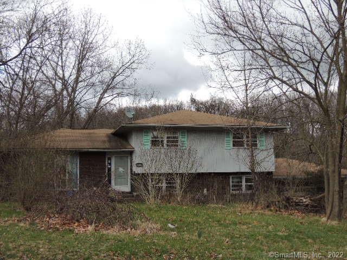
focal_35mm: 50
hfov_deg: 38.2
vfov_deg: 29.1
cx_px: 174
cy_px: 130
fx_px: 501
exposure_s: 1/320
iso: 100
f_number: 3.6
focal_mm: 8.9
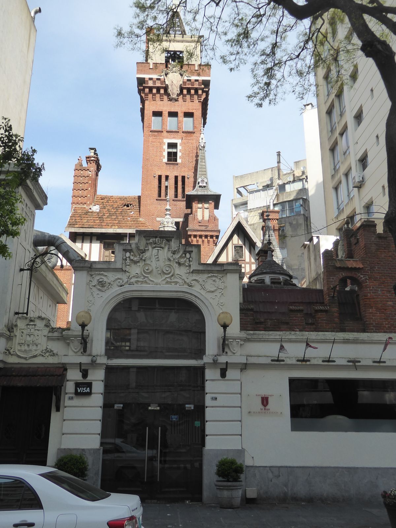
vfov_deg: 54.0
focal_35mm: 34
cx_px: 198
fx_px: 519
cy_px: 264
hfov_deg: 41.8
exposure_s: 1/640
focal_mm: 5.8
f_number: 3.6
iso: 160
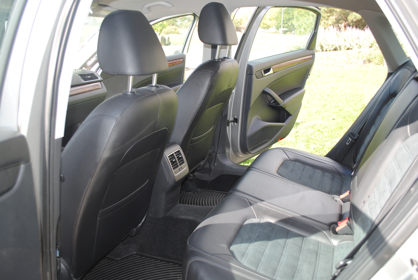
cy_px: 140
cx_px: 209
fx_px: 384
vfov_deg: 40.1
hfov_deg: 57.2
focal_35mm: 33
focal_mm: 22
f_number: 3.8
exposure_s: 1/125
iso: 140
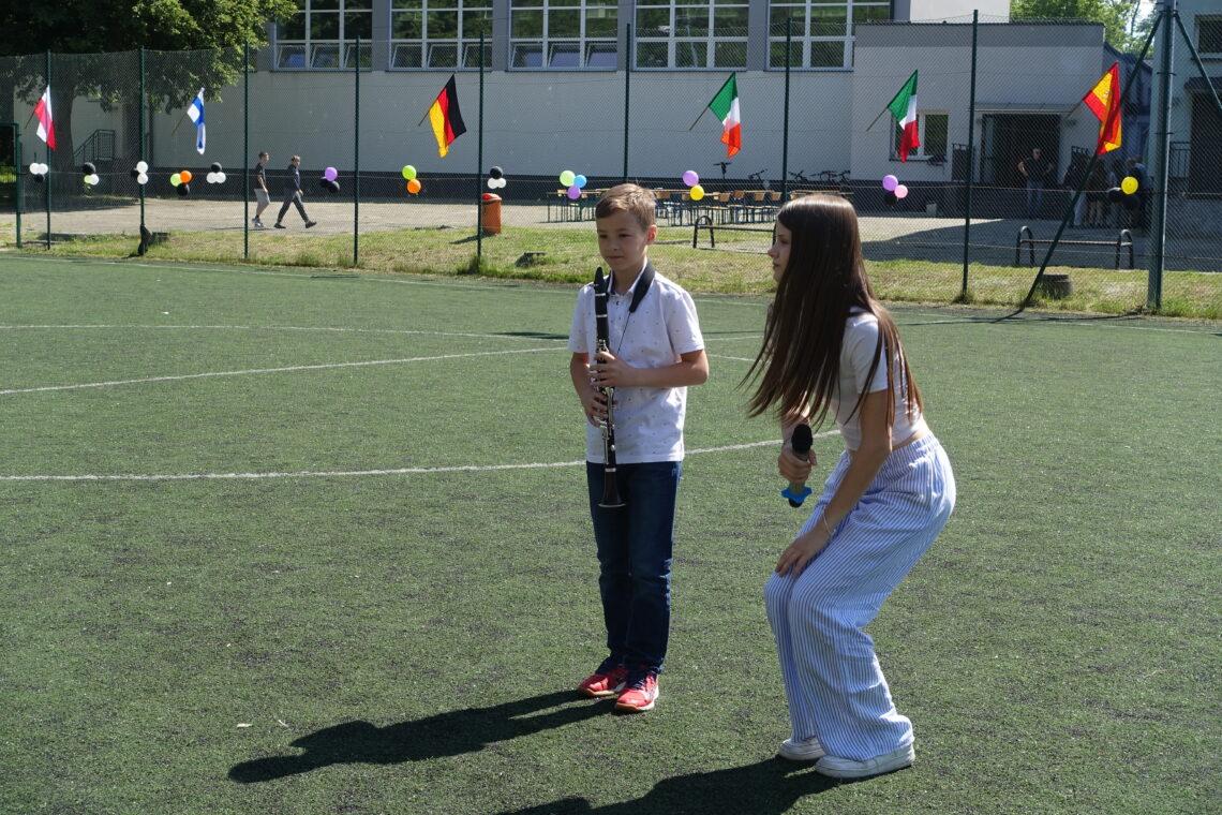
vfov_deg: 23.4
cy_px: 408
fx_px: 1969
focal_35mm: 58
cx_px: 611
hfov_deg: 34.5
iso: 125
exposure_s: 1/250
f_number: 5.6
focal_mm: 21.39
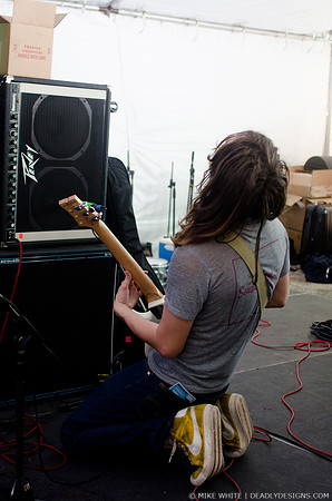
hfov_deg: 25.6
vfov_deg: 37.9
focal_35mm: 52
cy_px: 250
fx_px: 730
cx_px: 166
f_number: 2.8
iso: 400
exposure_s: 1/80
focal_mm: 35
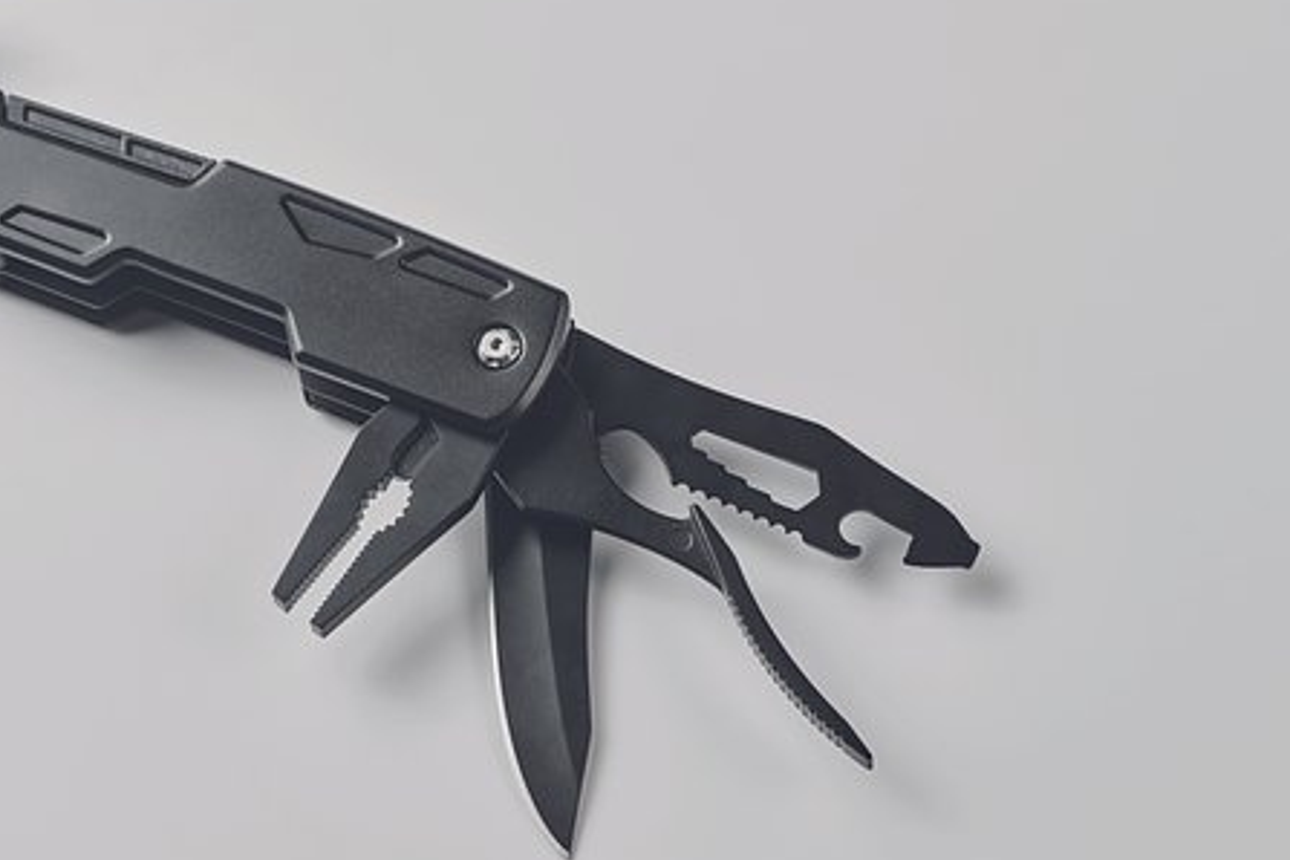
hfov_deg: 14.6
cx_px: 612
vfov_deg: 9.7
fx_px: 5052
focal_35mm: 141
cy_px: 488
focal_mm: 105
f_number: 14
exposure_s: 1/125
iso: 80
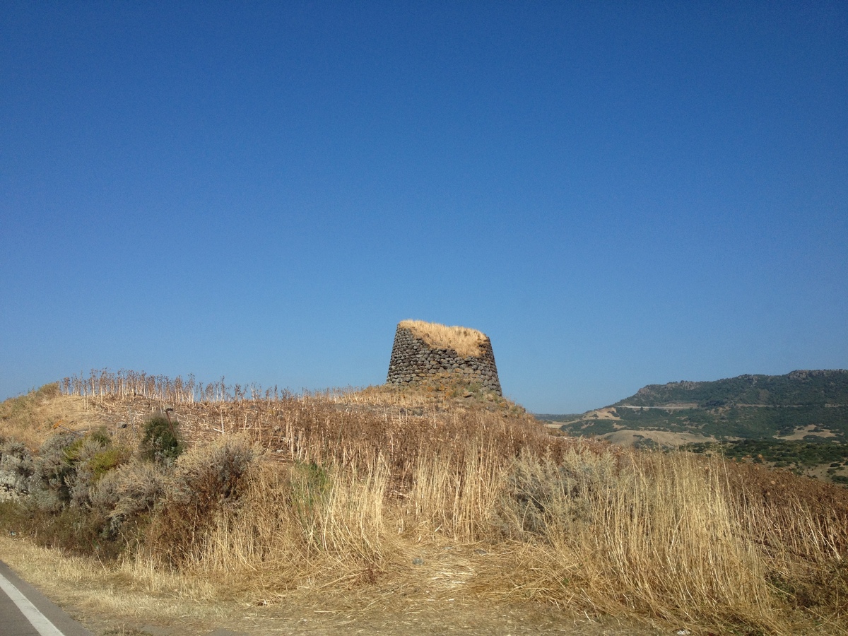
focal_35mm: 35
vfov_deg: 40.7
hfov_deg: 52.6
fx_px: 857
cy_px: 318
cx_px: 424
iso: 50
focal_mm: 4.28
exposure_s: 1/1381
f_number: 2.4
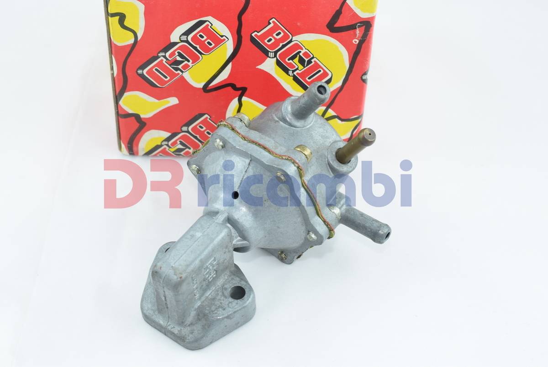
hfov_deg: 33.4
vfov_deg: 22.7
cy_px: 184
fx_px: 914
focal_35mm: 60
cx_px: 274
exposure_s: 1/60
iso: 250
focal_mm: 40
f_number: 11
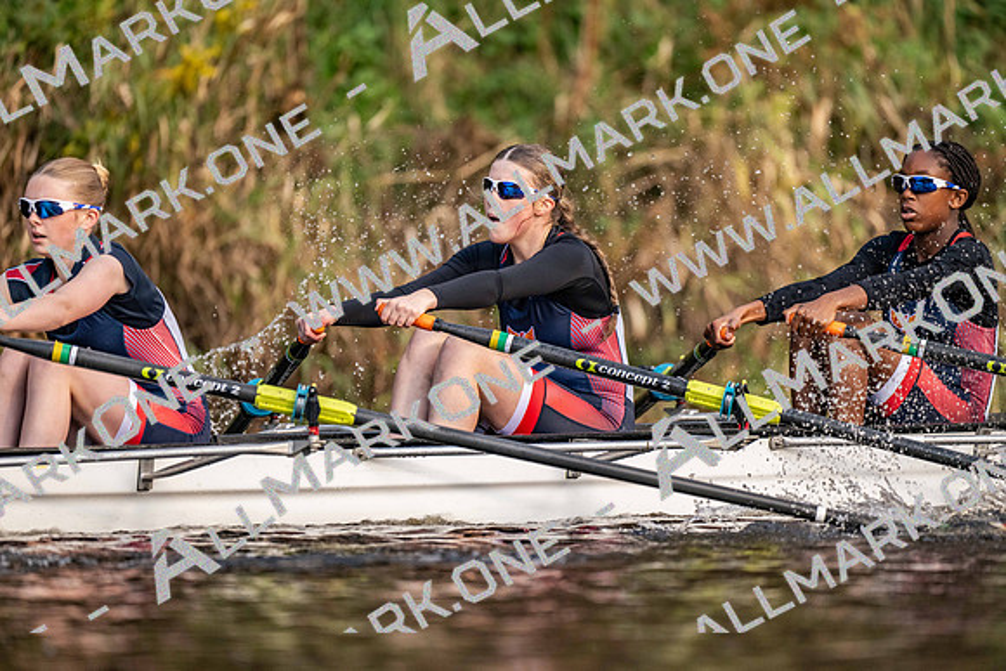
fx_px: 16770
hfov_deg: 3.4
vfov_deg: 2.3
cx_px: 503
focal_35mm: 600
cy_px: 336
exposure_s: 1/2500
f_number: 4
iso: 1800
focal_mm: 600
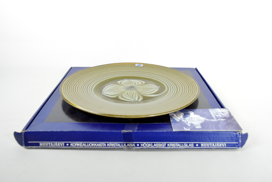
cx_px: 136
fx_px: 272
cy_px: 91
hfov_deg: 53.1
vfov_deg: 36.9
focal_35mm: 36
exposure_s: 1/6
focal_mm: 24
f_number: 8
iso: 400
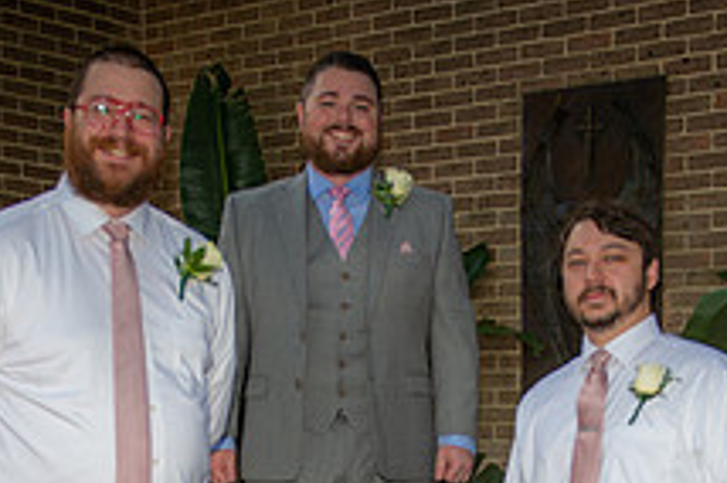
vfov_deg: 15.6
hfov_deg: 24.2
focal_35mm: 84
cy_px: 571
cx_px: 401
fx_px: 1694
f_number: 2.8
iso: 64
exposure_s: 1/200
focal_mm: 31
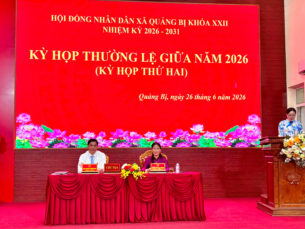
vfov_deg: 28.0
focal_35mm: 52
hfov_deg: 36.8
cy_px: 114
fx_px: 458
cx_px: 152
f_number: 1.6
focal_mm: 5.96
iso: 40
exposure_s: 1/100
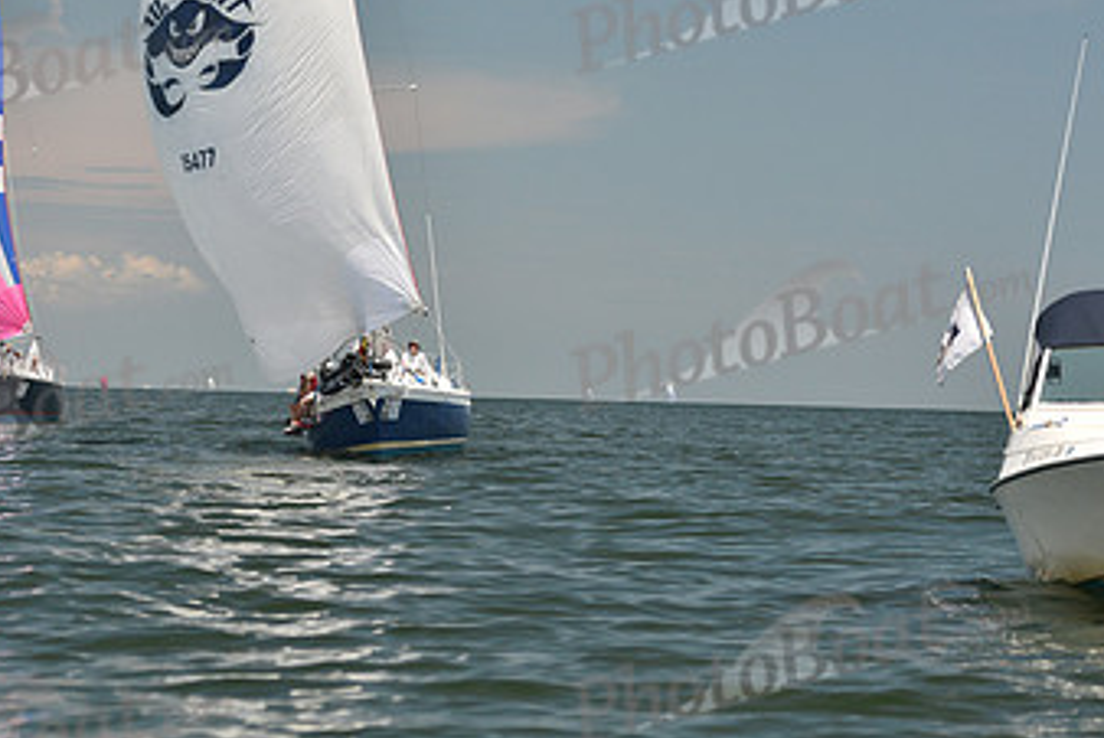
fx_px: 5003
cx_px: 405
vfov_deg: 8.4
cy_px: 204
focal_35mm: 163
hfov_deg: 12.6
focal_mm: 95
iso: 320
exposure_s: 1/2000
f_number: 4
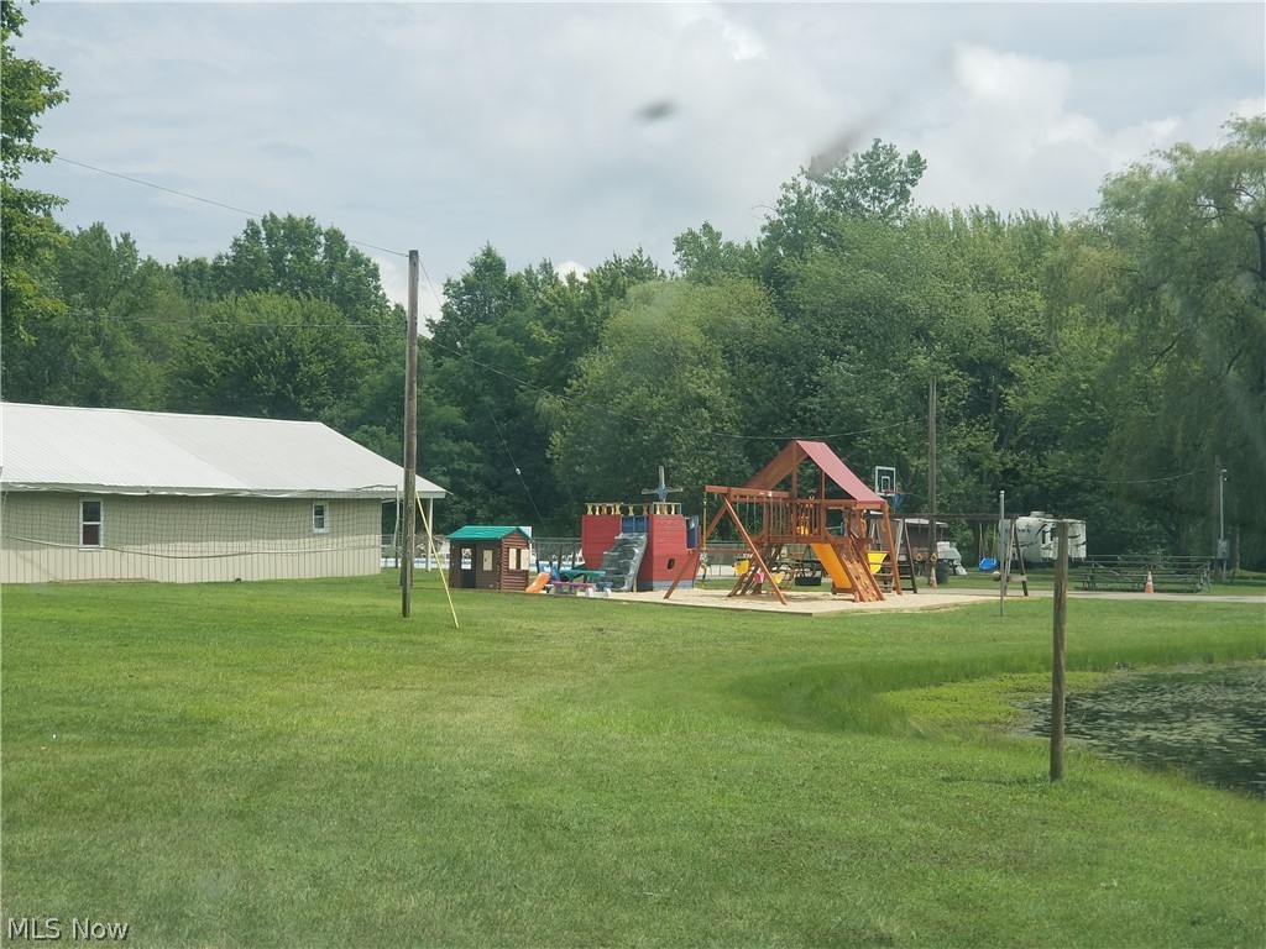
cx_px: 633
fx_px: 1902
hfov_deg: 36.8
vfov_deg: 28.0
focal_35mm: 52
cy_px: 474
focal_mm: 6
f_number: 2.4
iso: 25
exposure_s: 1/833
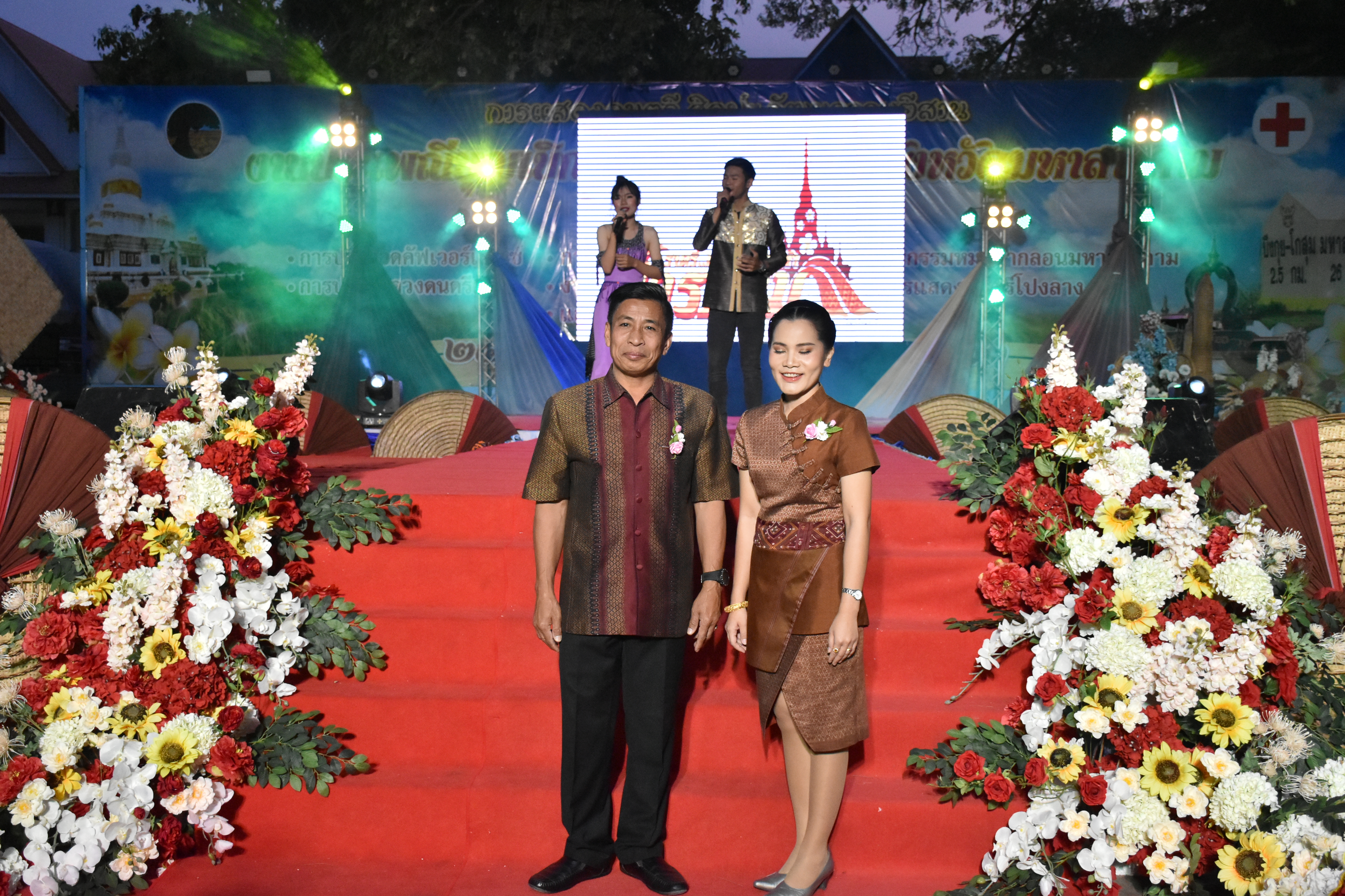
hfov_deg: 49.6
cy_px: 448
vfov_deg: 34.2
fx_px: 1457
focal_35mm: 39
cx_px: 672
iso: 2500
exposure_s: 1/640
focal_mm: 26
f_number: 5
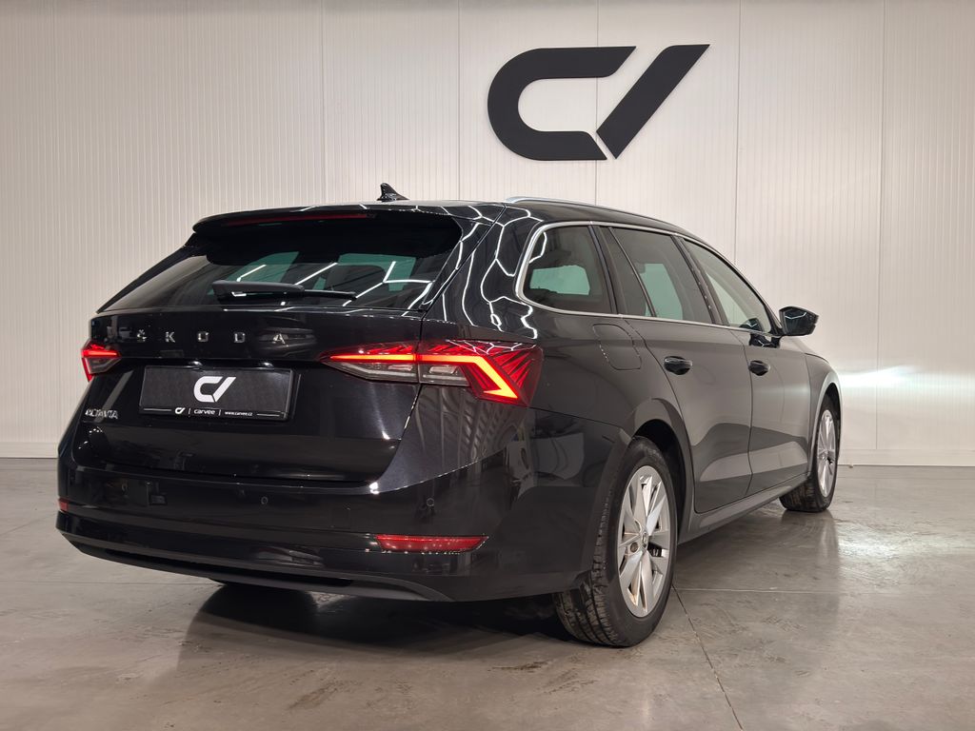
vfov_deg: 39.7
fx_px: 1014
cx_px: 488
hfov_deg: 51.4
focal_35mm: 36
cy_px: 366
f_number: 1.78
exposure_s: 1/100
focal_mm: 6.76
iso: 50
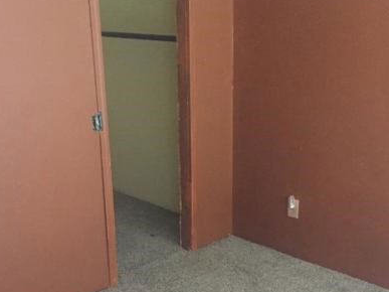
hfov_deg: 39.6
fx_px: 539
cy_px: 202
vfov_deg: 30.0
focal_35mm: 48
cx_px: 214
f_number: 2.2
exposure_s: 1/15
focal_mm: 4.15
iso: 320
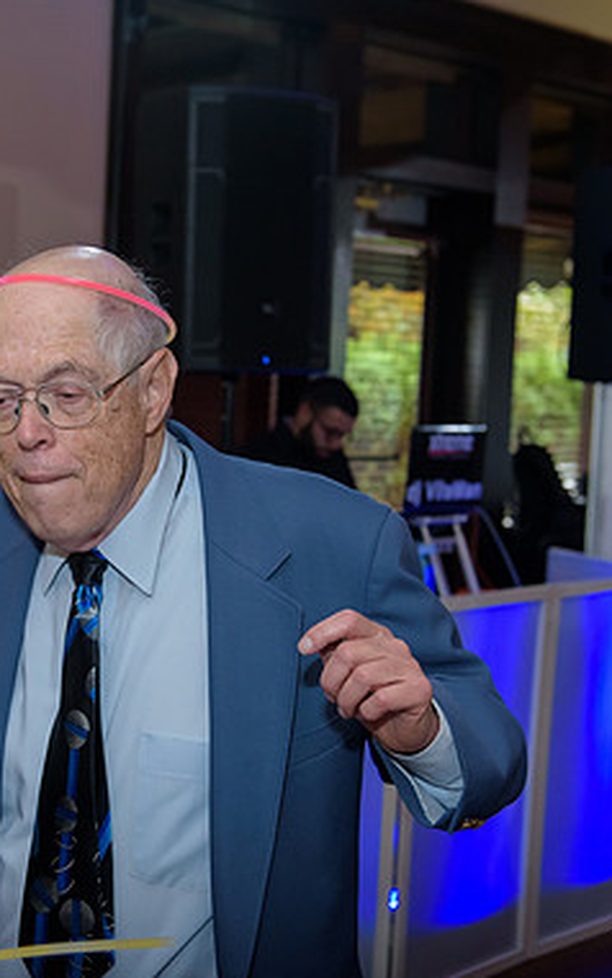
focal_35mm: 56
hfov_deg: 22.8
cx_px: 116
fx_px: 1492
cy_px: 485
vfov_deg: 36.3
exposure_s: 1/125
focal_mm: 36
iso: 1600
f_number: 3.2
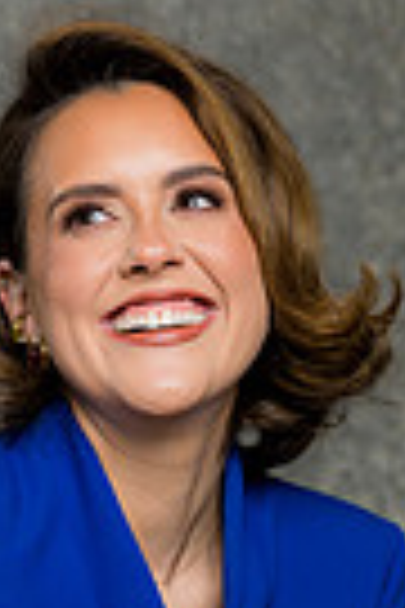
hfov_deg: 4.9
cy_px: 824
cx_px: 50
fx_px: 4775
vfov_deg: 7.2
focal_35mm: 283
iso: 125
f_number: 5
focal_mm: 85
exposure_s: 1/200
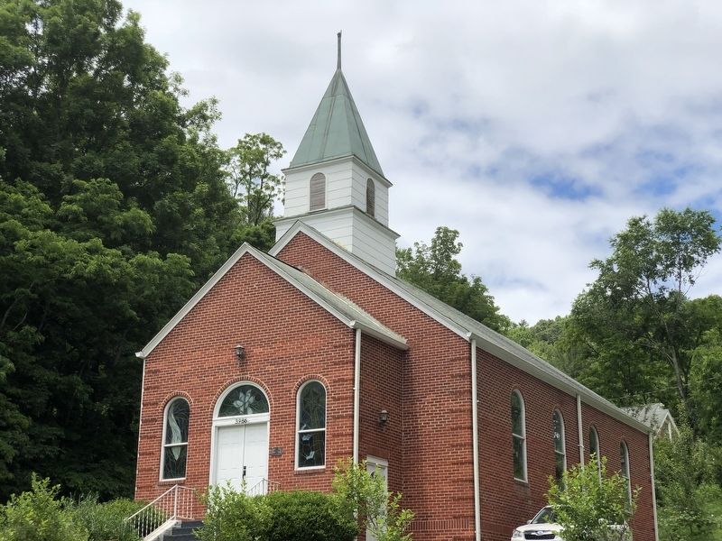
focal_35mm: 52
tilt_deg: +18.5
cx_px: 361
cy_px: 270
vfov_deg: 28.0
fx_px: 1085
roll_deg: -0.5
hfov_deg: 36.8
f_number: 2.4
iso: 16
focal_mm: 6
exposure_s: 1/1675
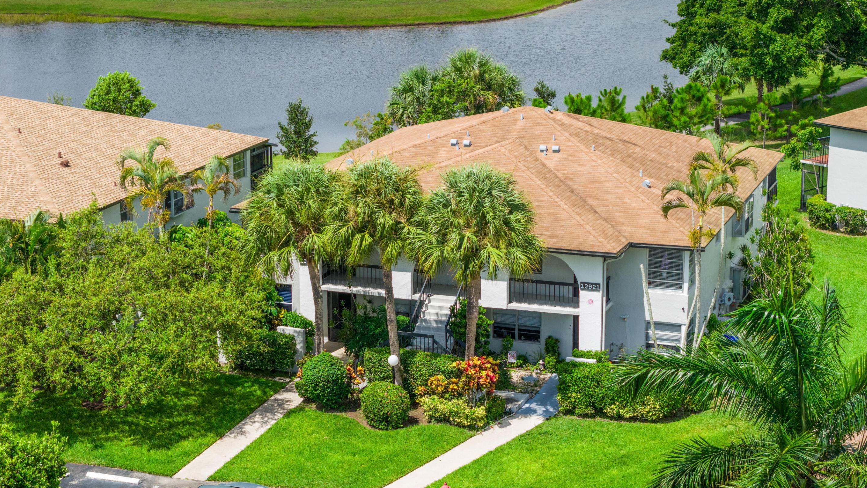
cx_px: 435
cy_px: 173
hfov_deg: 27.5
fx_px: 1770
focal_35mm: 77
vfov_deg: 15.7
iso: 100
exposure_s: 1/1000
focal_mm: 19.35
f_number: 2.8
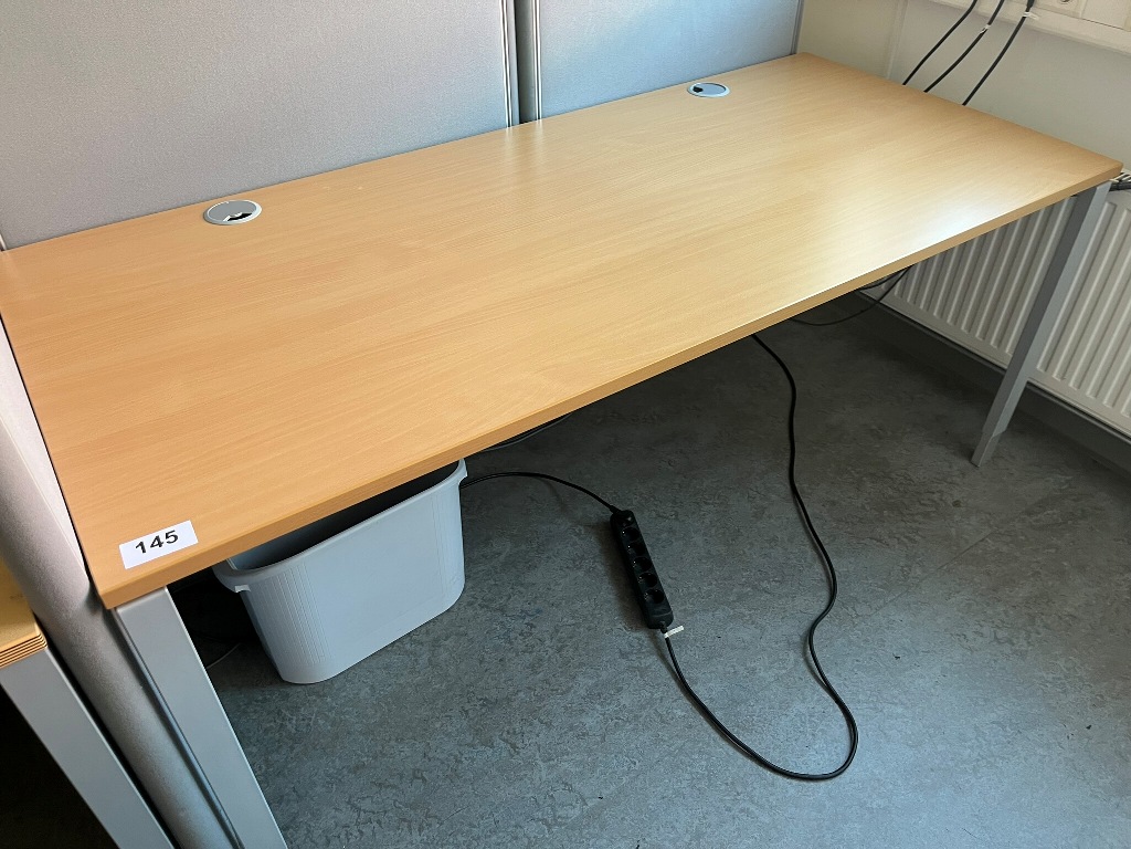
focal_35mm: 26
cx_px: 566
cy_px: 424
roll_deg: +3.9
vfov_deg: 53.1
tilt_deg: -40.6
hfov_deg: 67.3
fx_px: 849
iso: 100
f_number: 1.6
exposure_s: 1/50
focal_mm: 5.1
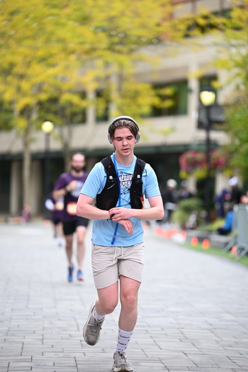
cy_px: 186
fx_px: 1704
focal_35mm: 165
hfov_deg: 8.3
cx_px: 124
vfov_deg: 12.4
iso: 640
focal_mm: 165
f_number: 2.8
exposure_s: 1/2000
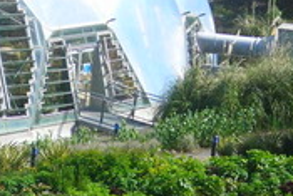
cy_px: 214
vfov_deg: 4.2
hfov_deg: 6.2
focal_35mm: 331
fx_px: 2696
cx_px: 62
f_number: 4.9
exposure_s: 1/238
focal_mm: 17
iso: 50
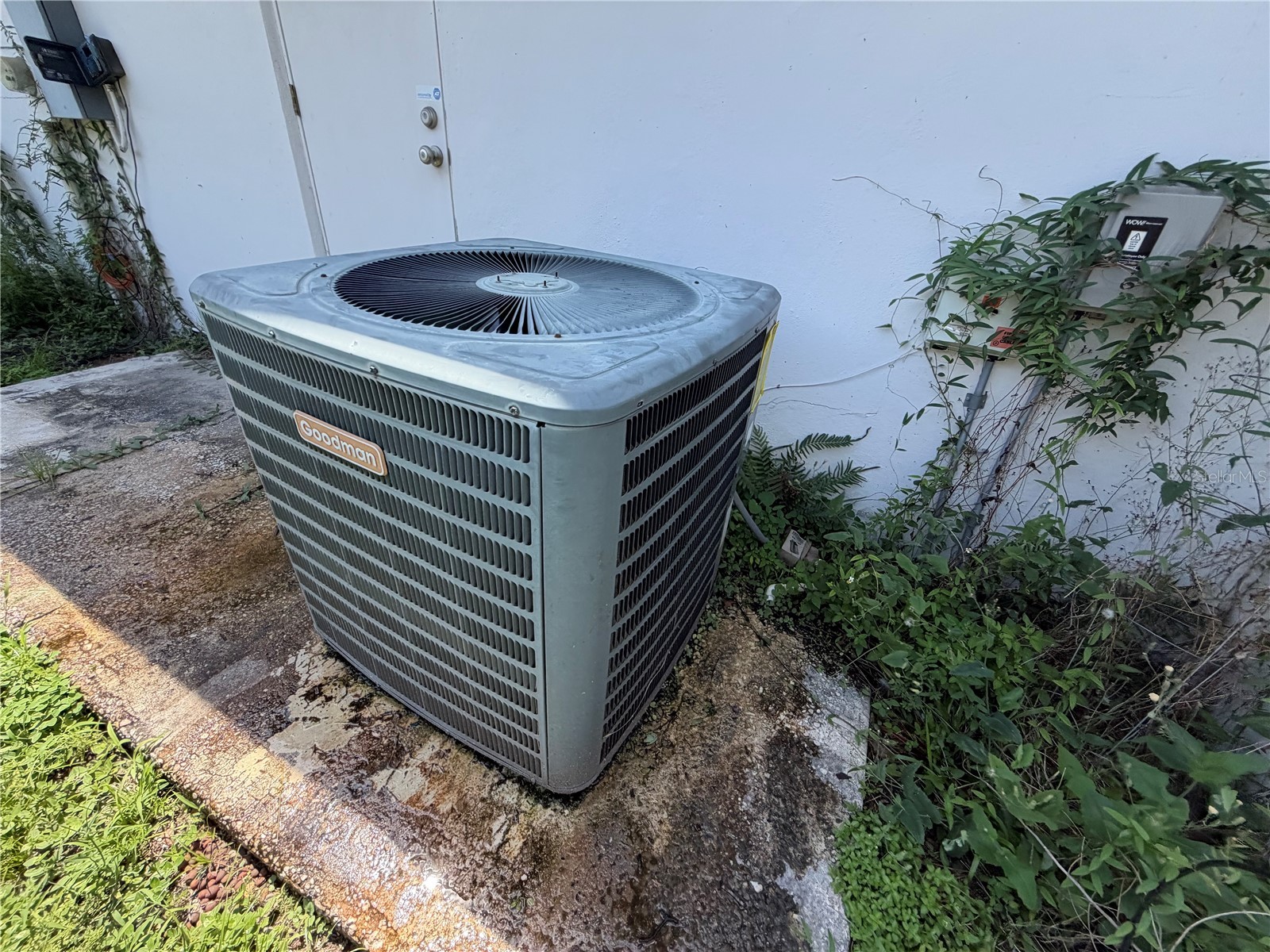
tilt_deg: -35.2
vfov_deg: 85.7
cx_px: 635
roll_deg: -1.0
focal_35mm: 14
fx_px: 514
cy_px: 476
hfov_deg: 102.1
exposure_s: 1/419
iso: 64
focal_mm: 2.22
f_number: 2.2
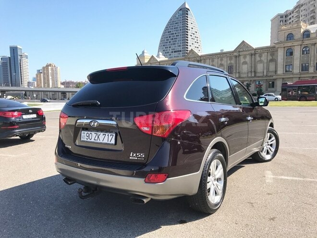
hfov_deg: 63.4
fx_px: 256
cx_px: 158
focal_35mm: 28
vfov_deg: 49.7
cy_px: 119
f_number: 1.8
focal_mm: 3.99
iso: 20
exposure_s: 1/1182
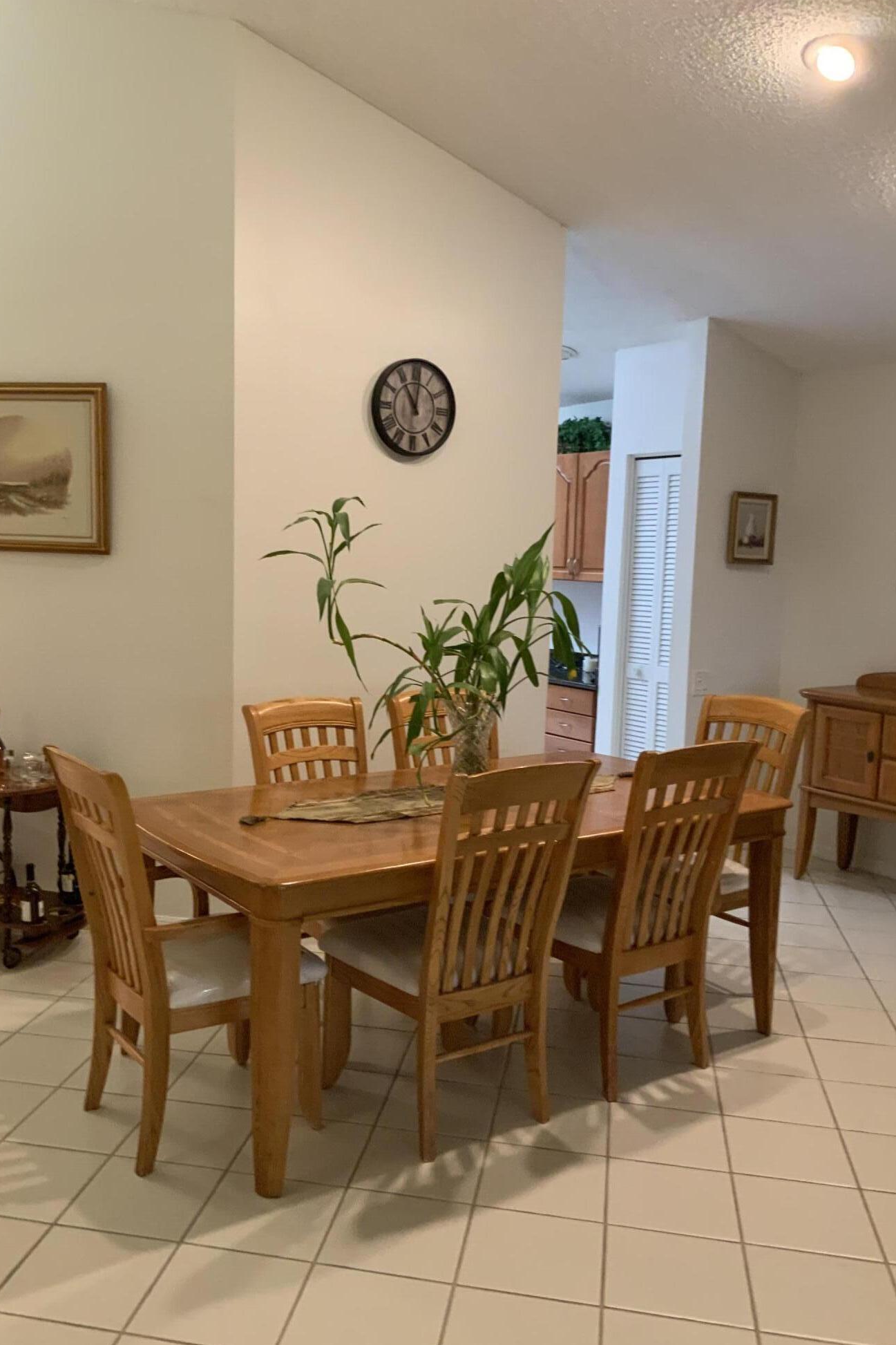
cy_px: 685
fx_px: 1157
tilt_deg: -7.2
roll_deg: +0.2
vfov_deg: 60.3
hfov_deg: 42.2
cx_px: 379
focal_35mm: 31
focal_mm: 3
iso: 200
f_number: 1.8
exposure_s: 1/60
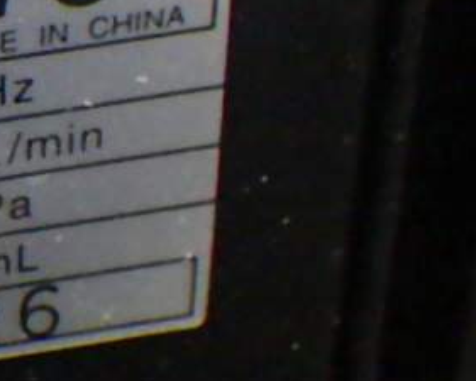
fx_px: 1705
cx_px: -334
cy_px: 174
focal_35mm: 121
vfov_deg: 12.8
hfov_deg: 14.3
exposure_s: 1/15
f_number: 3.8
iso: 1600
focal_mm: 6.1
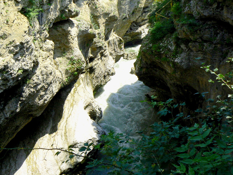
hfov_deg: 51.4
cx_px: 116
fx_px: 242
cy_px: 88
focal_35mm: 36
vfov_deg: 39.7
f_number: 5.6
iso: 80
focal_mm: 6
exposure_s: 1/320
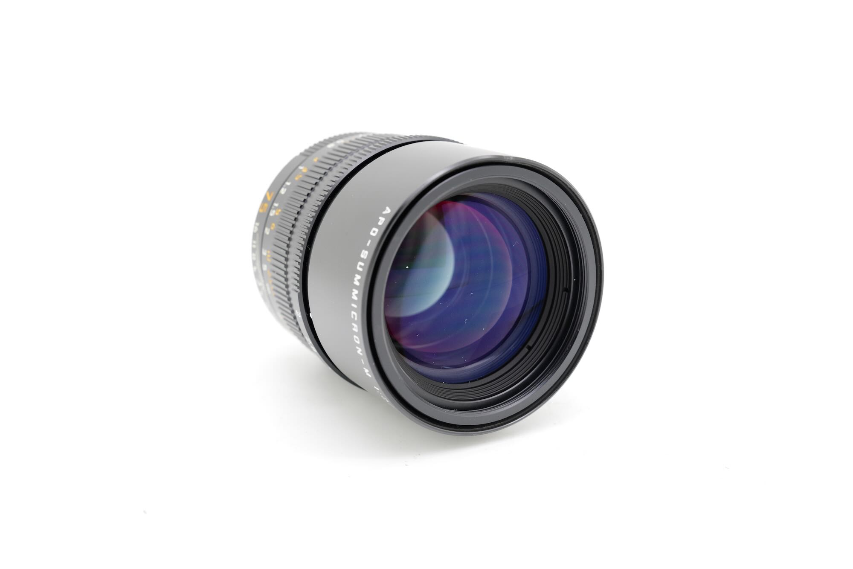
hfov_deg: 45.4
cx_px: 426
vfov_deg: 31.2
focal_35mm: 43
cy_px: 284
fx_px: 1019
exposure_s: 1/60
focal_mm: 43
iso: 800
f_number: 9
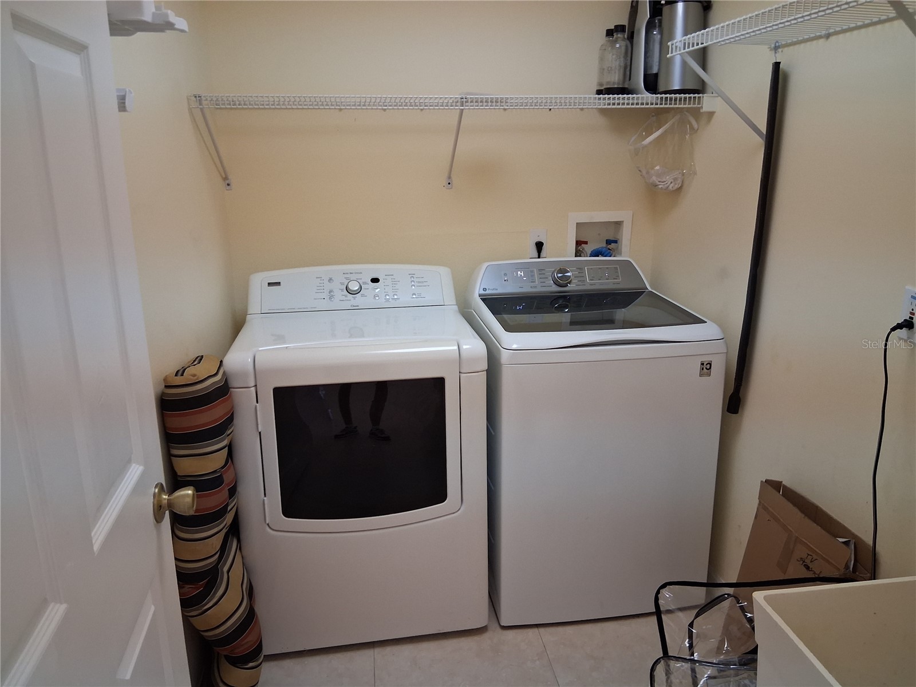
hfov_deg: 67.3
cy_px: 344
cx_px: 458
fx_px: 688
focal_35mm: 26
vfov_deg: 53.1
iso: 400
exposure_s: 1/50
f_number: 1.8
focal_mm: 3.98
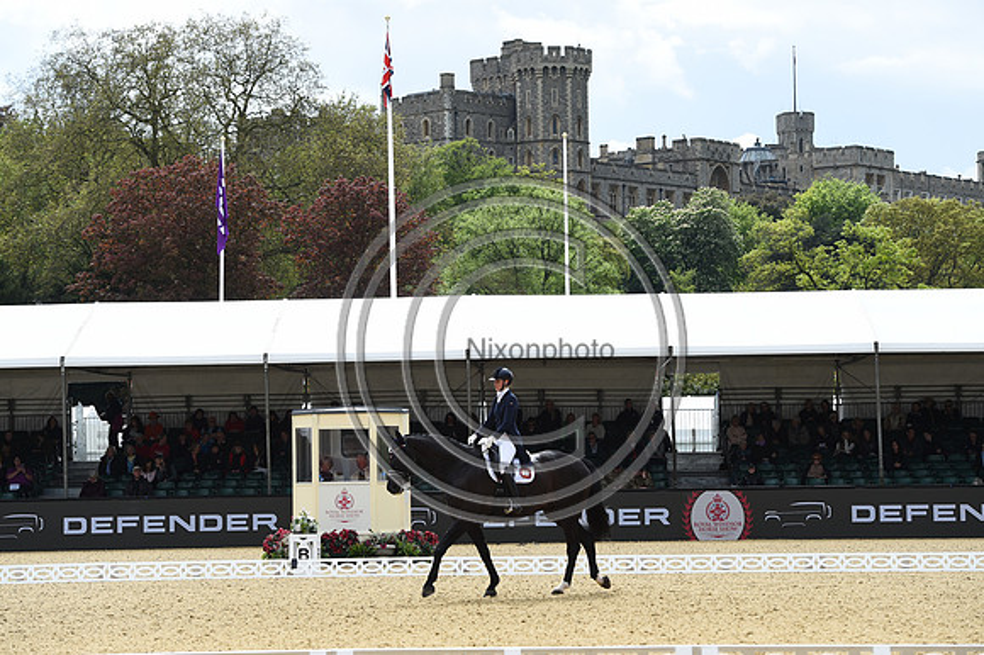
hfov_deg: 20.0
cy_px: 328
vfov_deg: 13.4
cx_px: 492
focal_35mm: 102
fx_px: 2786
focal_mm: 102
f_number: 5
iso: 180
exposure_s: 1/1250
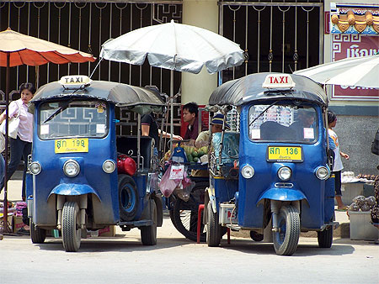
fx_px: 2289
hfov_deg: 9.5
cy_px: 142
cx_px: 190
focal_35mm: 209
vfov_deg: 7.1
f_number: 3.2
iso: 80
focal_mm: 34.6
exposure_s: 1/750
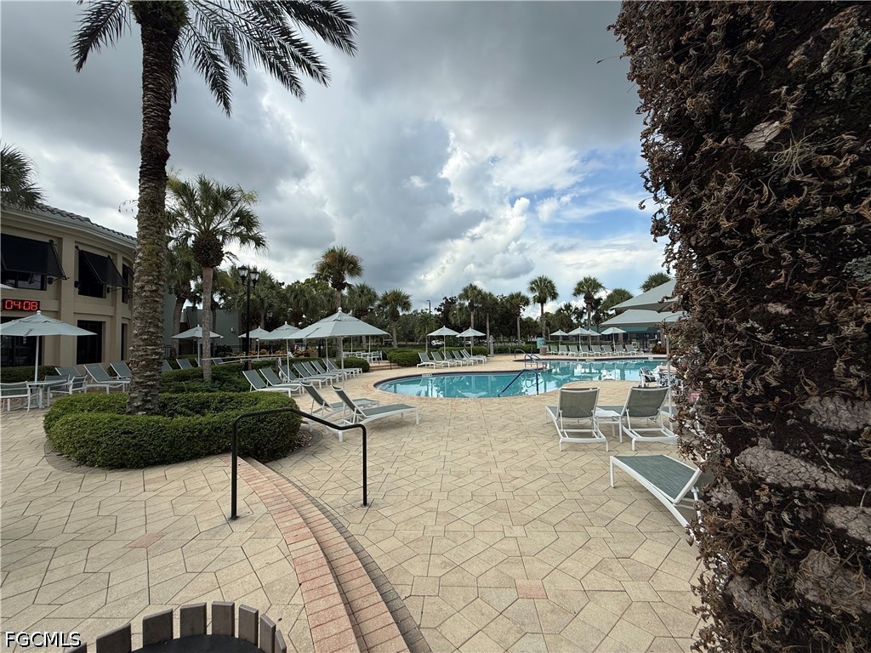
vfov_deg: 85.7
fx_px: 352
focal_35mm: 14
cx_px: 436
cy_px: 326
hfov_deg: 102.1
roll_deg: +1.1
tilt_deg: +2.4
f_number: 2.2
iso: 50
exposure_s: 1/2320
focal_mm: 2.22
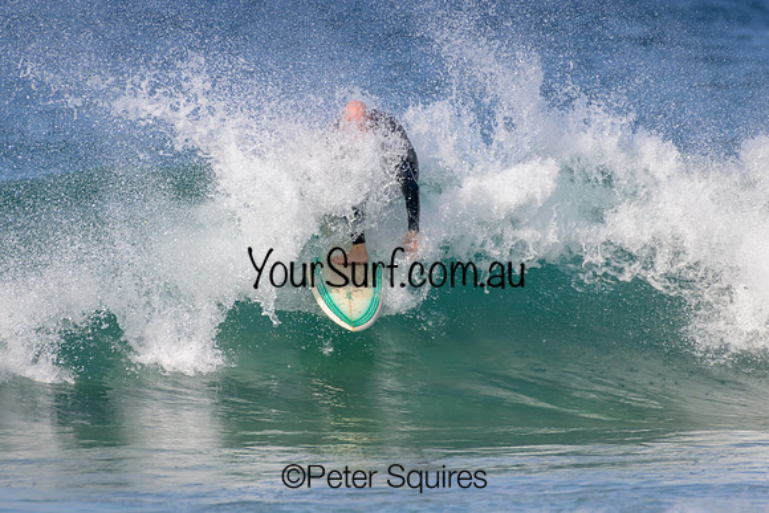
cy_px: 256
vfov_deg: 1.4
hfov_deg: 2.1
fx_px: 21365
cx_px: 384
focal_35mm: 1000
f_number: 11
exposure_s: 1/2000
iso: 1250
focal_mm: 1000
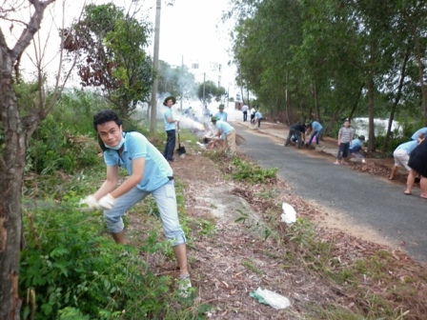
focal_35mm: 28
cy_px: 160
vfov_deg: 49.7
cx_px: 214
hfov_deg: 63.4
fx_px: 345
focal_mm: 5
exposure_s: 1/30
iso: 80
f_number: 2.8
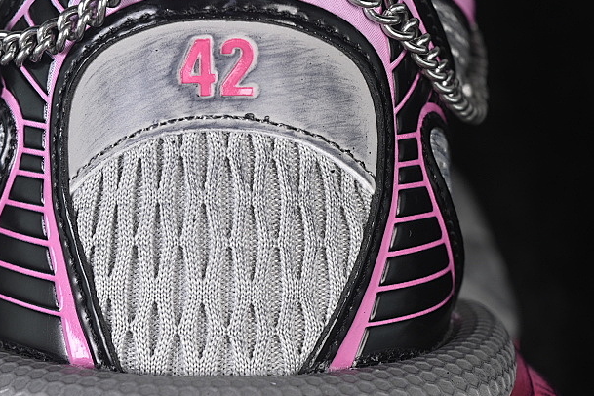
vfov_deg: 10.3
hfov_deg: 15.4
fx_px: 2194
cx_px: 217
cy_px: 251
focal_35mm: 133
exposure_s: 1/60
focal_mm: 50
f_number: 6.3
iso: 160
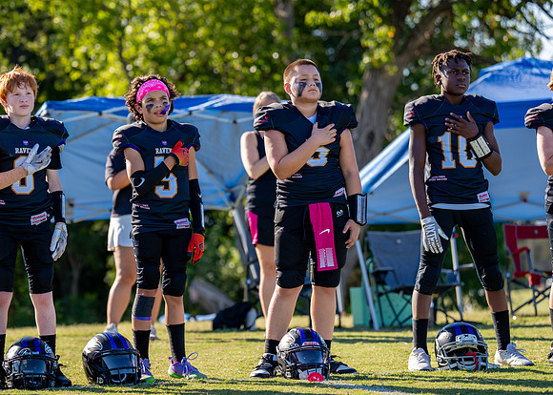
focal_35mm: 149
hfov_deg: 13.5
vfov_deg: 9.6
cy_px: 200
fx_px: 2339
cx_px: 192
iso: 160
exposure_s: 1/1000
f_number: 2.8
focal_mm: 116
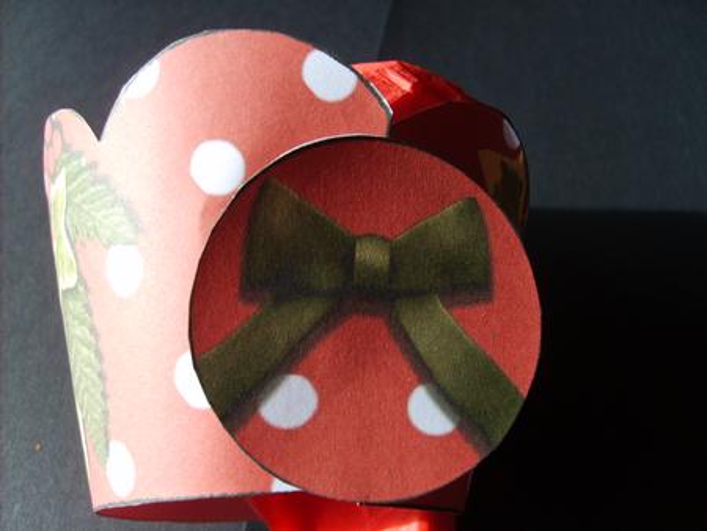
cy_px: 266
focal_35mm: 35
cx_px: 354
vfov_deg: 40.7
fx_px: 715
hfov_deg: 52.6
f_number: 2.8
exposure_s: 1/250
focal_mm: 5.8
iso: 50
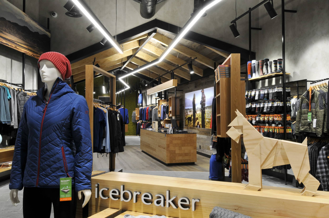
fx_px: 274
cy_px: 109
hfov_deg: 62.0
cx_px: 164
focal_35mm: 30
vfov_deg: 43.5
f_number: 13
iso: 200
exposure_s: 1/3
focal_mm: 20
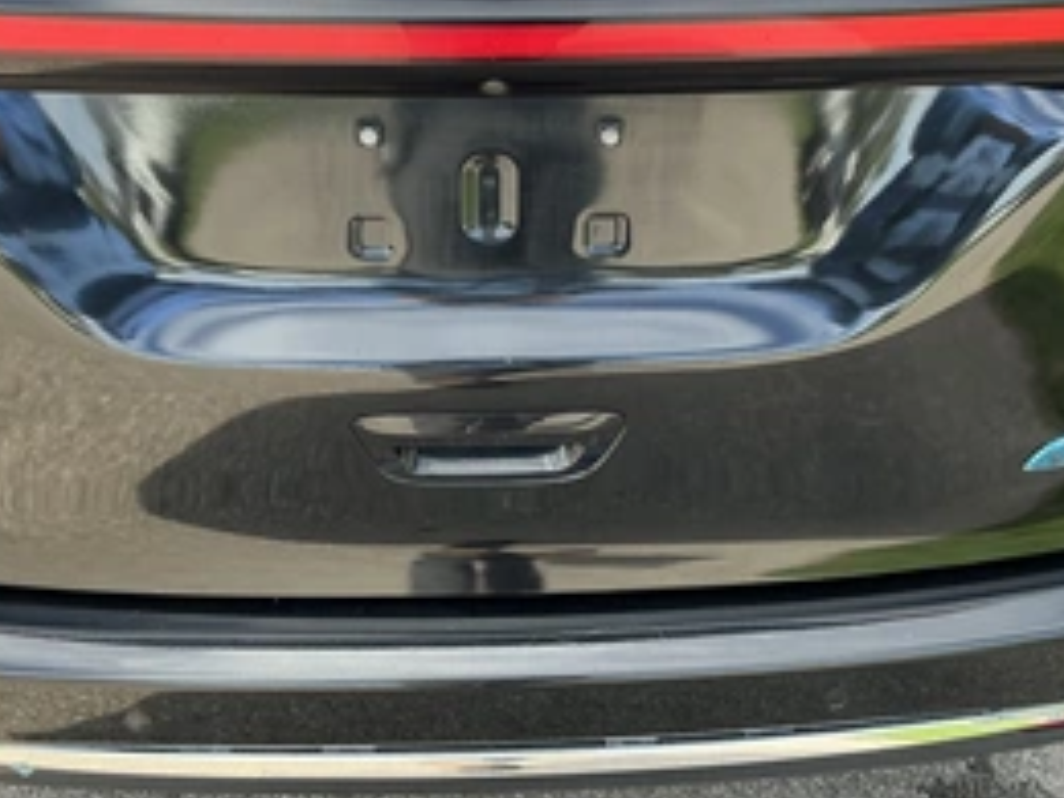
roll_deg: +0.1
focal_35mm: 43
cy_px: 319
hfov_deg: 43.8
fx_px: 1322
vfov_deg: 33.5
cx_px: 495
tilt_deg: -30.8
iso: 32
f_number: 1.8
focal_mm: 3
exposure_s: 1/172
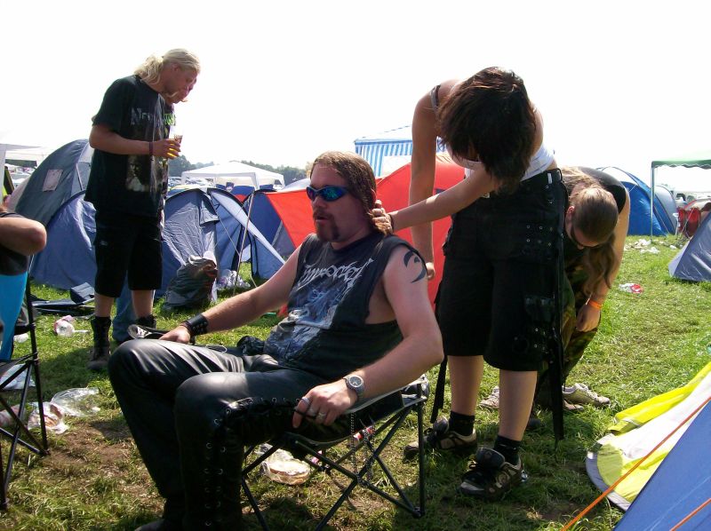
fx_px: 739
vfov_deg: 39.6
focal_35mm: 36
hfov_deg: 51.4
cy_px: 266
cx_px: 356
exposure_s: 1/465
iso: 80
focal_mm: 6
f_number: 4.8
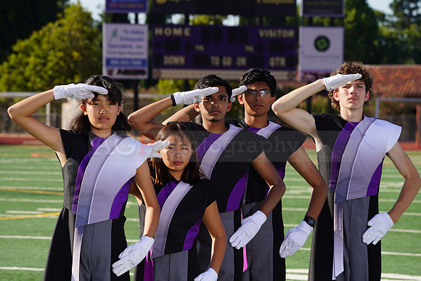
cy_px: 140
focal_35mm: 187
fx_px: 2187
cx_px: 210
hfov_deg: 11.0
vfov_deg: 7.3
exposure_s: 1/250
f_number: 9
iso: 100
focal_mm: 187
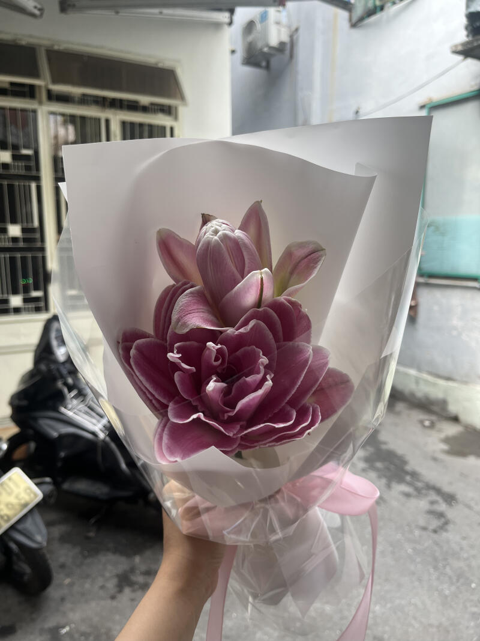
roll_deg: +0.3
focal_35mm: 26
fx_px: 481
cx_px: 240
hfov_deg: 53.1
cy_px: 320
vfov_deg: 67.3
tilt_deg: -9.1
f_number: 1.6
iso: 40
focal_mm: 5.1
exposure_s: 1/205
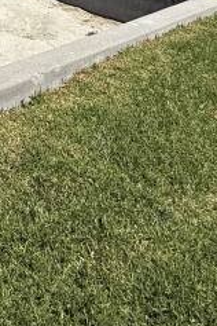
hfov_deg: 18.9
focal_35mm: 63
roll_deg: -1.2
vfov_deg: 23.7
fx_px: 570
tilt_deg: +2.1
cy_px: -190
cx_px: -113
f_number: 2.2
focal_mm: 2.22
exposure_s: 1/3460
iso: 50
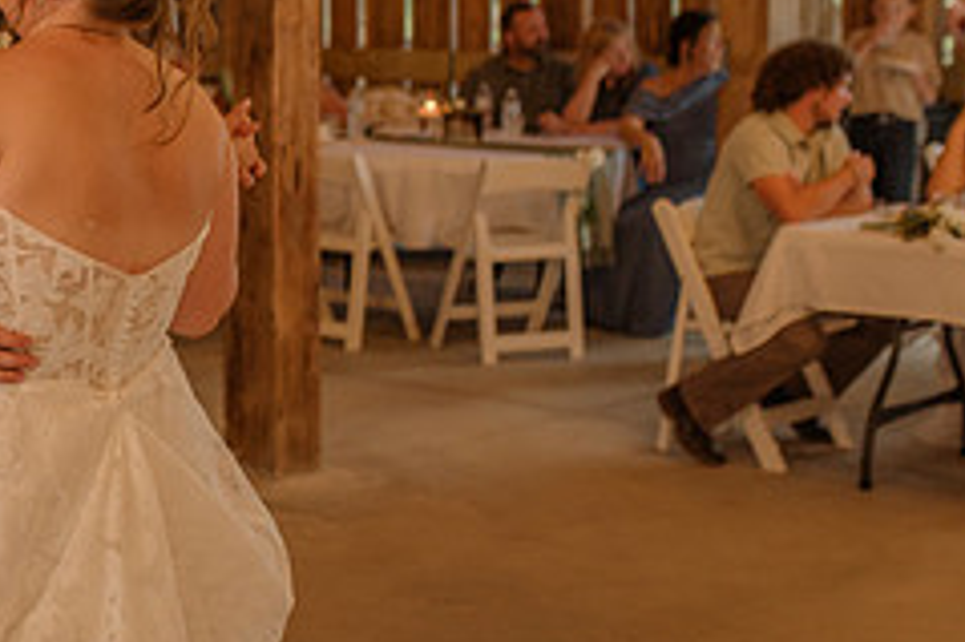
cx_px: -65
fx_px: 2277
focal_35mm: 85
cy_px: 182
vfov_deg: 16.0
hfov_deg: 22.7
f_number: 2.5
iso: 640
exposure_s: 1/200
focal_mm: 35
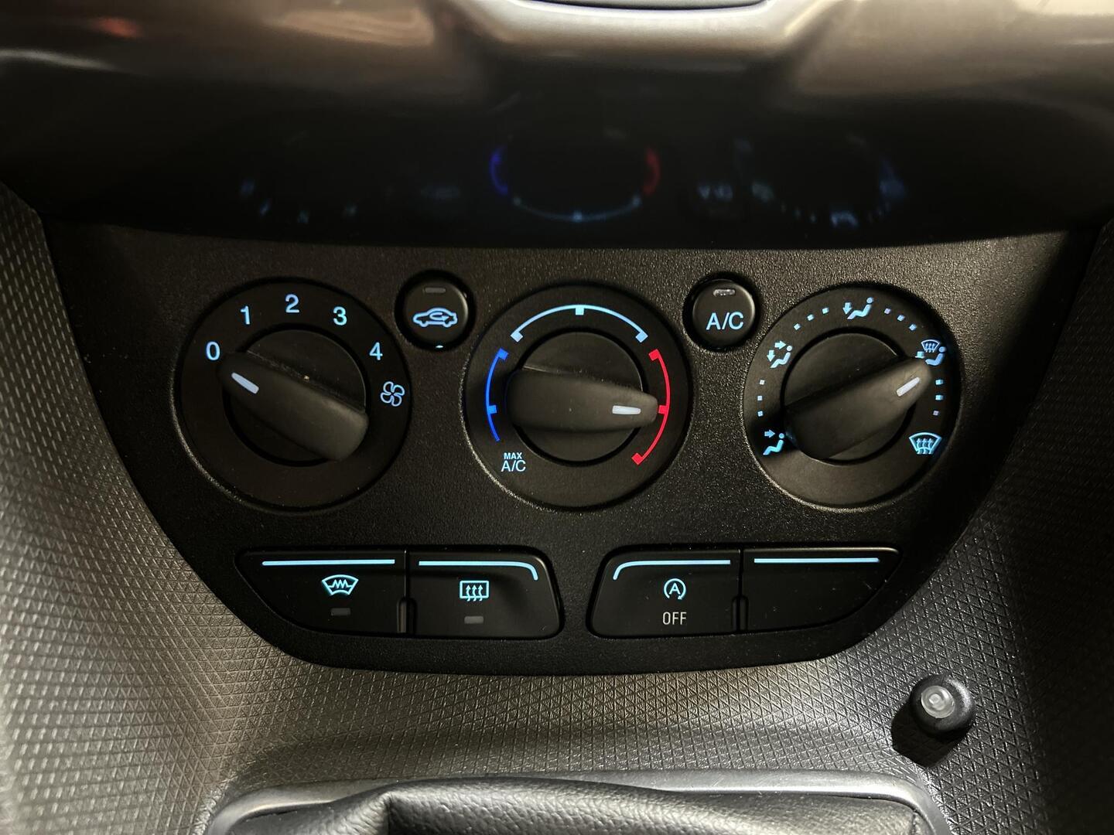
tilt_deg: -33.7
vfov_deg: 53.1
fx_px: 837
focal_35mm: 26
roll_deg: -2.2
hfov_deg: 67.3
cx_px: 557
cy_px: 418
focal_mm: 5.7
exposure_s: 1/25
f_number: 1.5
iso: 1000
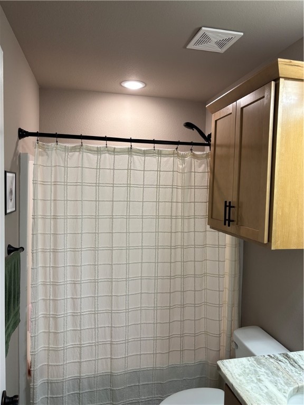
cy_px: 202
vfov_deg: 67.3
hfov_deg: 53.1
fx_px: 304
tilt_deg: -2.4
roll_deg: -2.6
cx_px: 152
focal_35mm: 26
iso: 125
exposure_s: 1/120
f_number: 1.6
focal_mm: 5.96
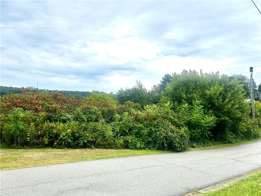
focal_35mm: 26
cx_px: 130
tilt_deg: +1.8
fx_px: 196
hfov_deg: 67.3
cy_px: 98
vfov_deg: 53.1
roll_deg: +0.0
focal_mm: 5.7
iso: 50
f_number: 1.5
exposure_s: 1/4115
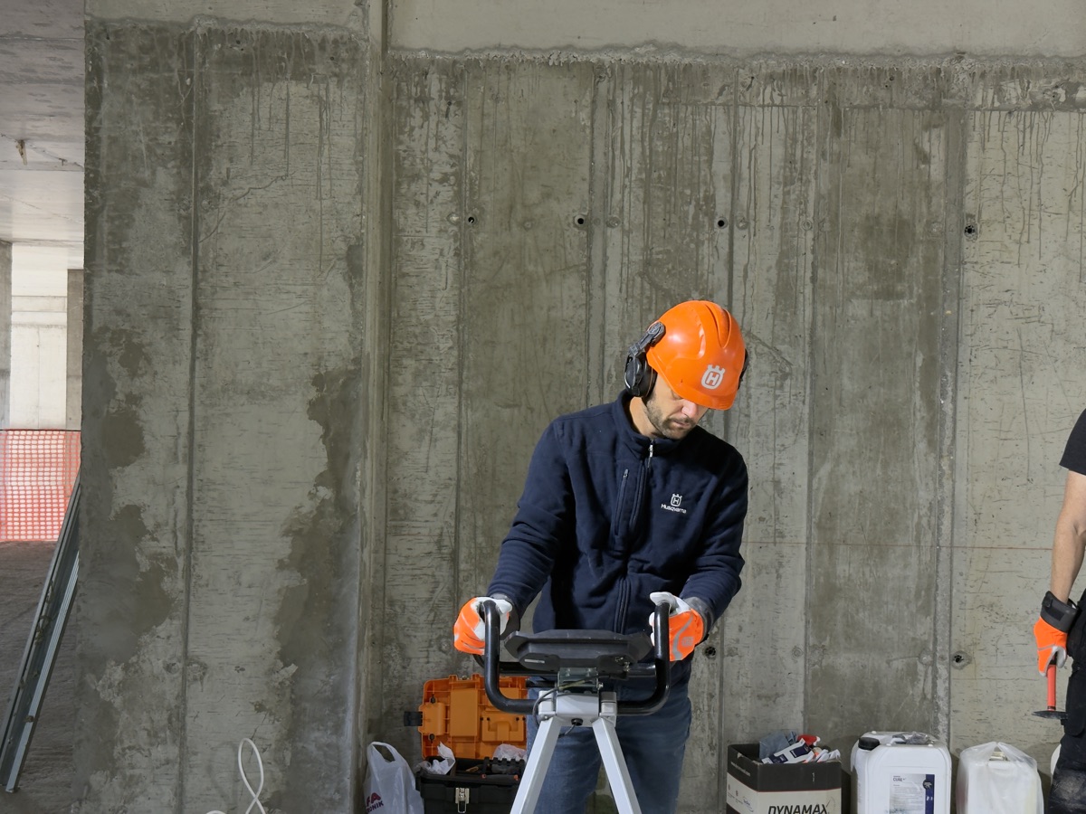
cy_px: 407
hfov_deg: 39.7
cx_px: 543
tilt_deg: -0.6
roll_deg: -1.5
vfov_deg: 30.3
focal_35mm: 48
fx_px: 1506
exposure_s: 1/119
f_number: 1.78
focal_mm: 6.76
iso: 160
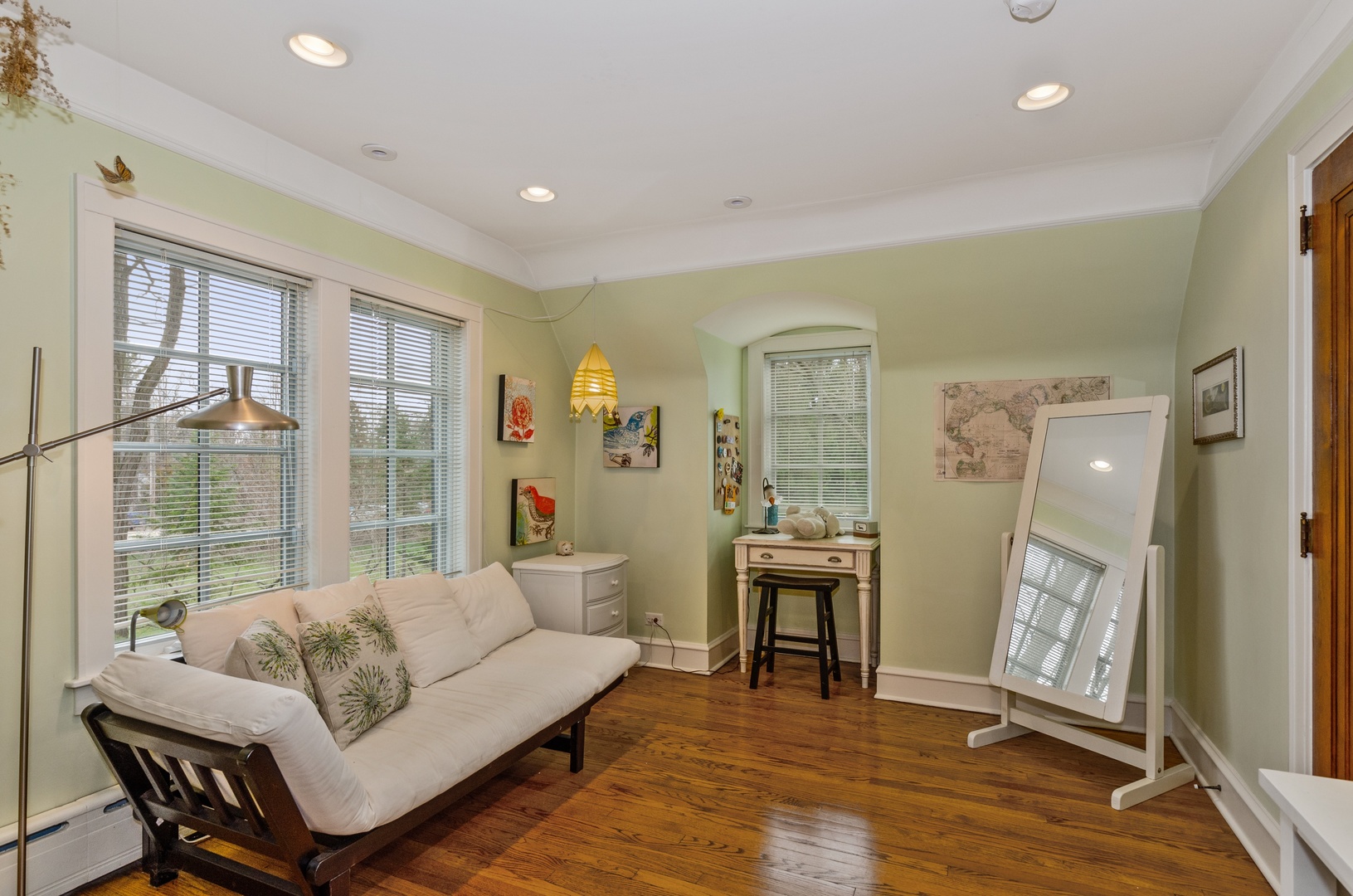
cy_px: 448
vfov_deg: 67.1
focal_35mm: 18
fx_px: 675
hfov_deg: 90.1
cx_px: 676
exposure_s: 1/10
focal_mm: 12
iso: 200
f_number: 8
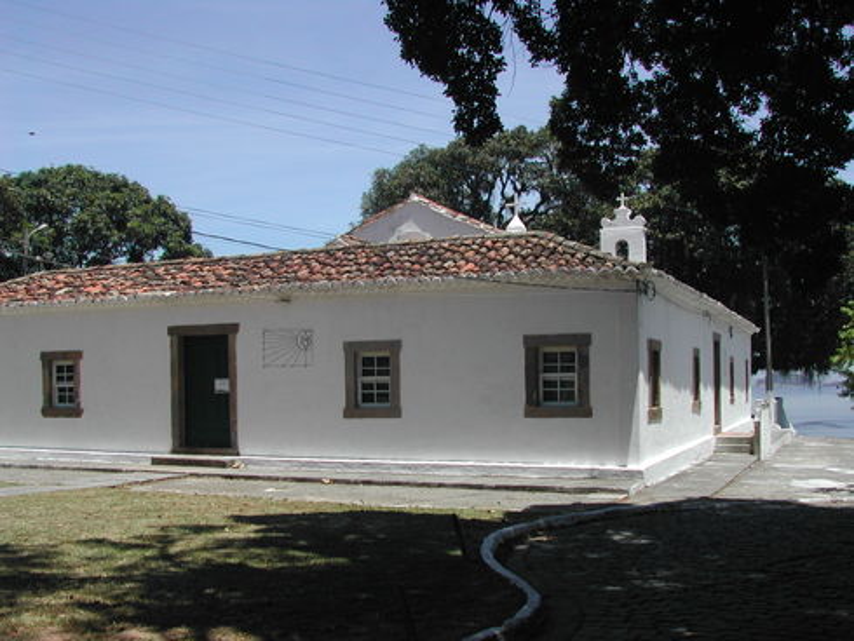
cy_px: 320
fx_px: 938
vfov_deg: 37.8
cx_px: 427
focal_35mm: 38
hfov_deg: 49.0
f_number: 7.6
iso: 100
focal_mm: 8
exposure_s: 1/257
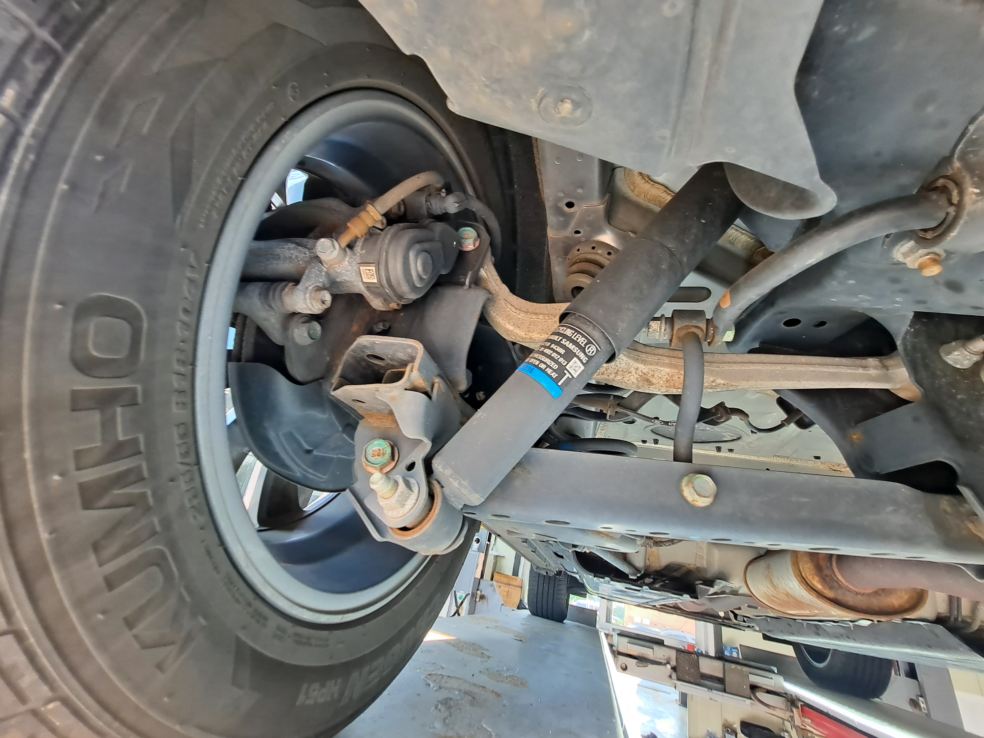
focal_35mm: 13
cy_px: 369
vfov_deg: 89.9
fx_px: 370
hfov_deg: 106.2
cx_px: 492
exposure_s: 1/50
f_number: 2.2
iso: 80
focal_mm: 1.74
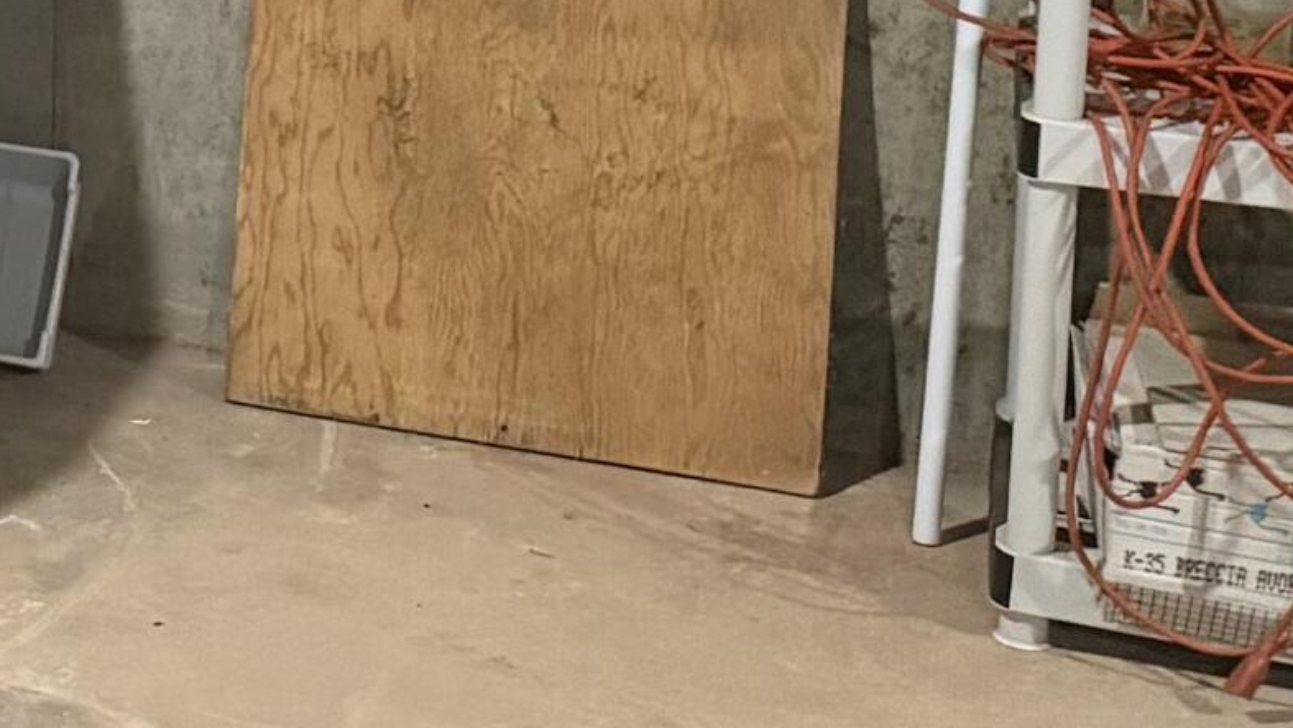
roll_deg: +1.5
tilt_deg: -9.1
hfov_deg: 17.1
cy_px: -376
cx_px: -1055
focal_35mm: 102
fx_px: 3498
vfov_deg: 11.4
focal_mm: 6.76
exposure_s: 1/60
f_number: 1.78
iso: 800
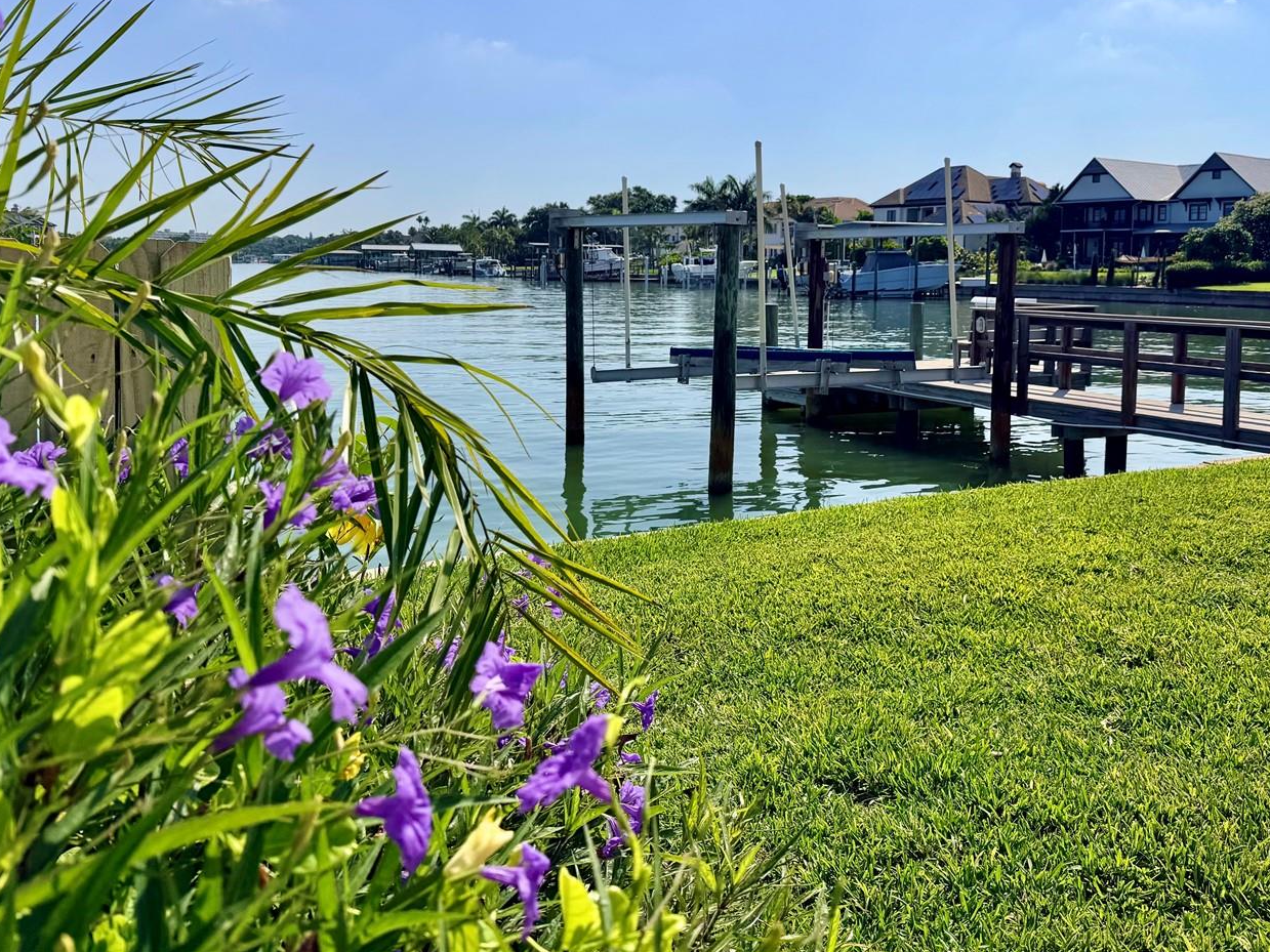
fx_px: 1137
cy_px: 338
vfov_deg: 44.9
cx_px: 732
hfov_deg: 58.1
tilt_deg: -5.4
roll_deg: -0.5
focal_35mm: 31
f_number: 1.78
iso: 80
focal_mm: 6.76
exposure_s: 1/14286
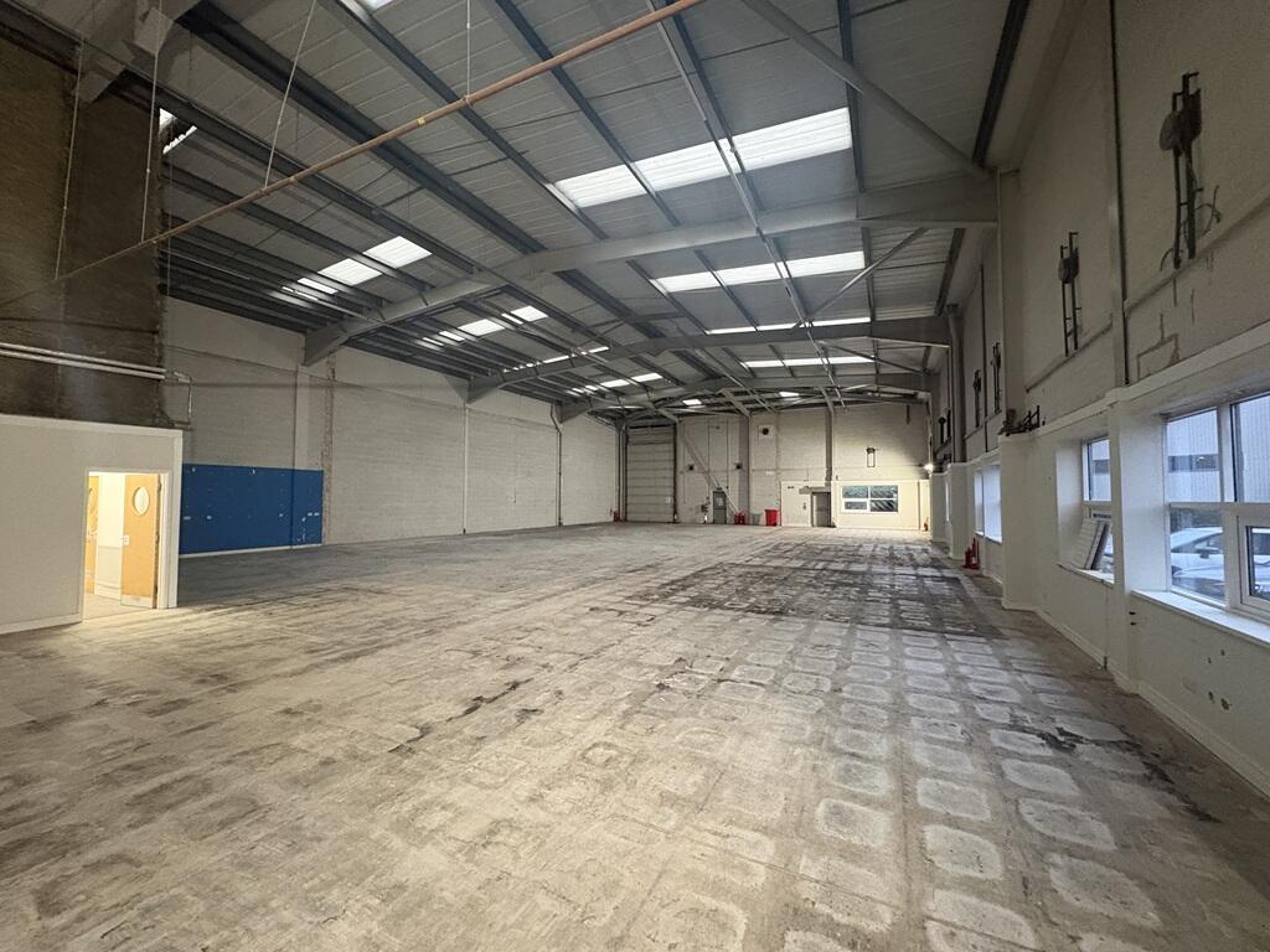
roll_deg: +0.2
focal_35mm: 14
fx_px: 514
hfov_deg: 102.1
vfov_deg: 85.7
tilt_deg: +2.8
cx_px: 635
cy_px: 476
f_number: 2.2
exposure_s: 1/33
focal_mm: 2.22
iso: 800
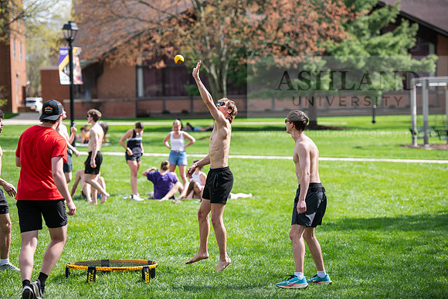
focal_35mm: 120
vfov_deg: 11.4
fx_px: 1494
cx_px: 224
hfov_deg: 17.1
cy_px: 150
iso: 125
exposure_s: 1/500
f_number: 3.2
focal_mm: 120
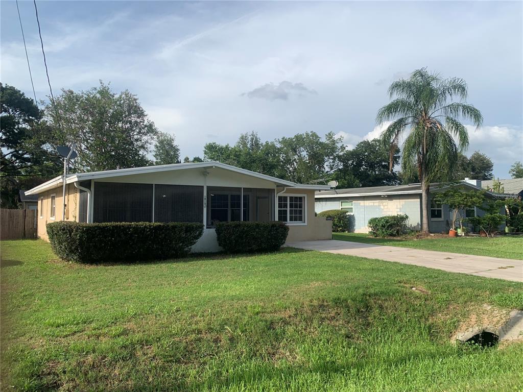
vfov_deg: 53.1
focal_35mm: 26
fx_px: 393
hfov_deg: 67.3
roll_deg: +0.5
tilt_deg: +3.2
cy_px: 196
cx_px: 262
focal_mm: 4.25
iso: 25
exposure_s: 1/2160
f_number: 1.8
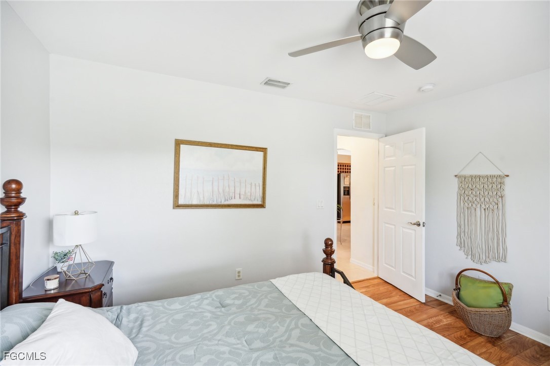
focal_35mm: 16
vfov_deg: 72.0
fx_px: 252
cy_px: 183
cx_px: 275
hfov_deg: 95.0
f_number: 8
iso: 400
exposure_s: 1/10
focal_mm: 16.5
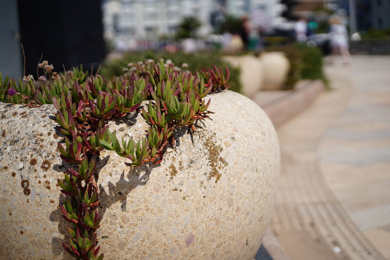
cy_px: 130
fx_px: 682
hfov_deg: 31.9
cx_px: 195
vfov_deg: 21.6
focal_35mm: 63
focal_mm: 63
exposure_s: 1/8000
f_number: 2.8
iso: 200
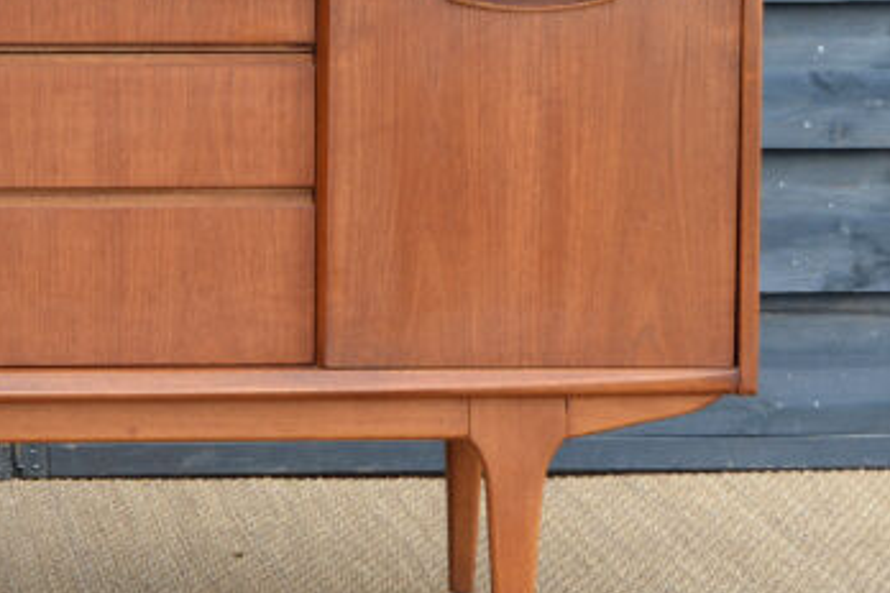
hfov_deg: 13.1
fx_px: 3832
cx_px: 56
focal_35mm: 155
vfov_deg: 8.8
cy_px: 118
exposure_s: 1/125
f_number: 5.6
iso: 250
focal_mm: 40
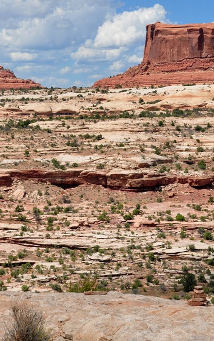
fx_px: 932
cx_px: 15
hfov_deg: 13.0
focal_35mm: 100
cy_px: 141
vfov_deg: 20.8
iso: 200
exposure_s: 1/320
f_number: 10
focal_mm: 35
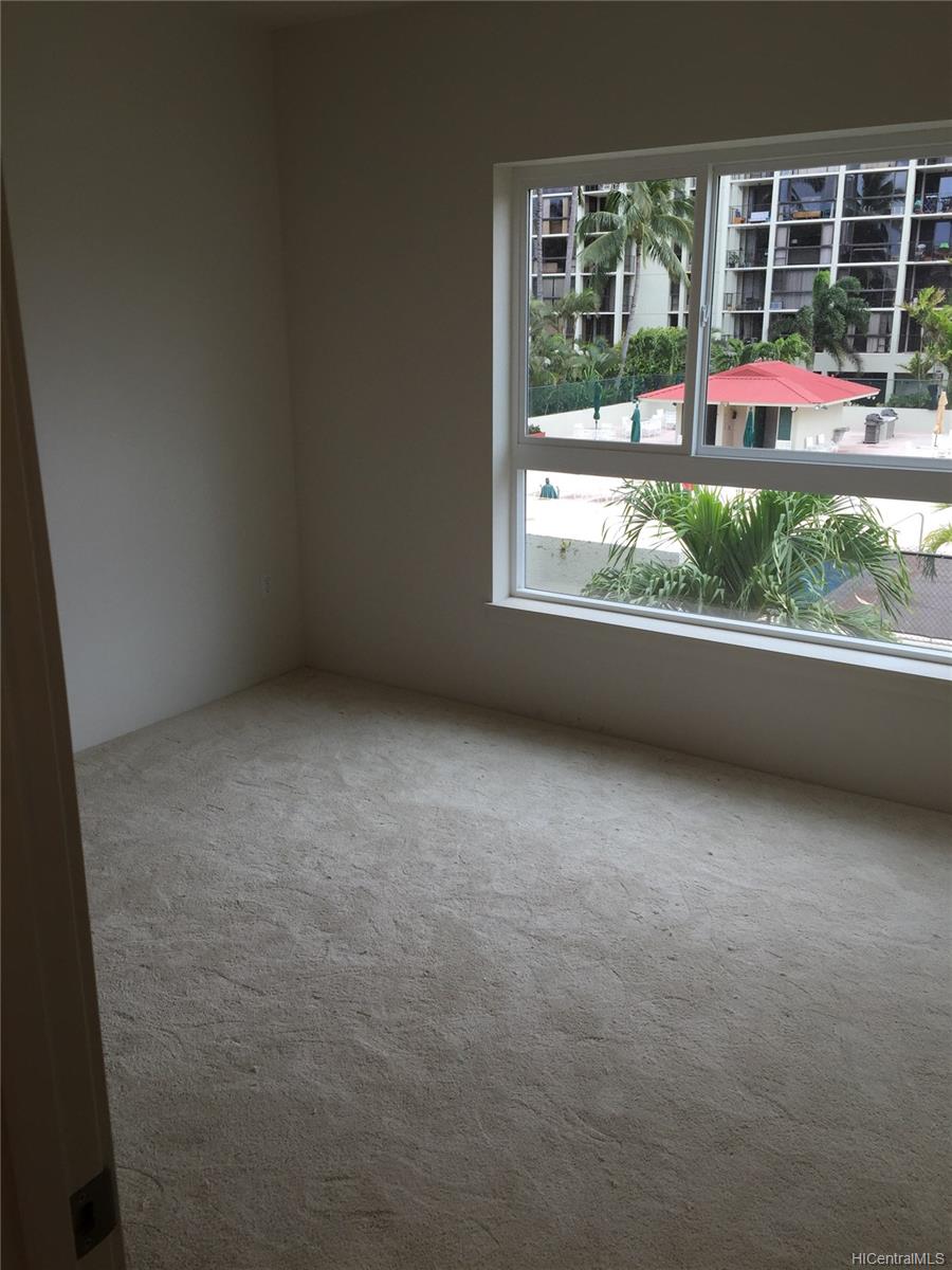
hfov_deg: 48.2
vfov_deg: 61.7
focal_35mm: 29
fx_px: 1063
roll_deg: +0.0
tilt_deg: -16.1
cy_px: 635
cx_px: 476
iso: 32
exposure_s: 1/311
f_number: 2.2
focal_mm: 4.15
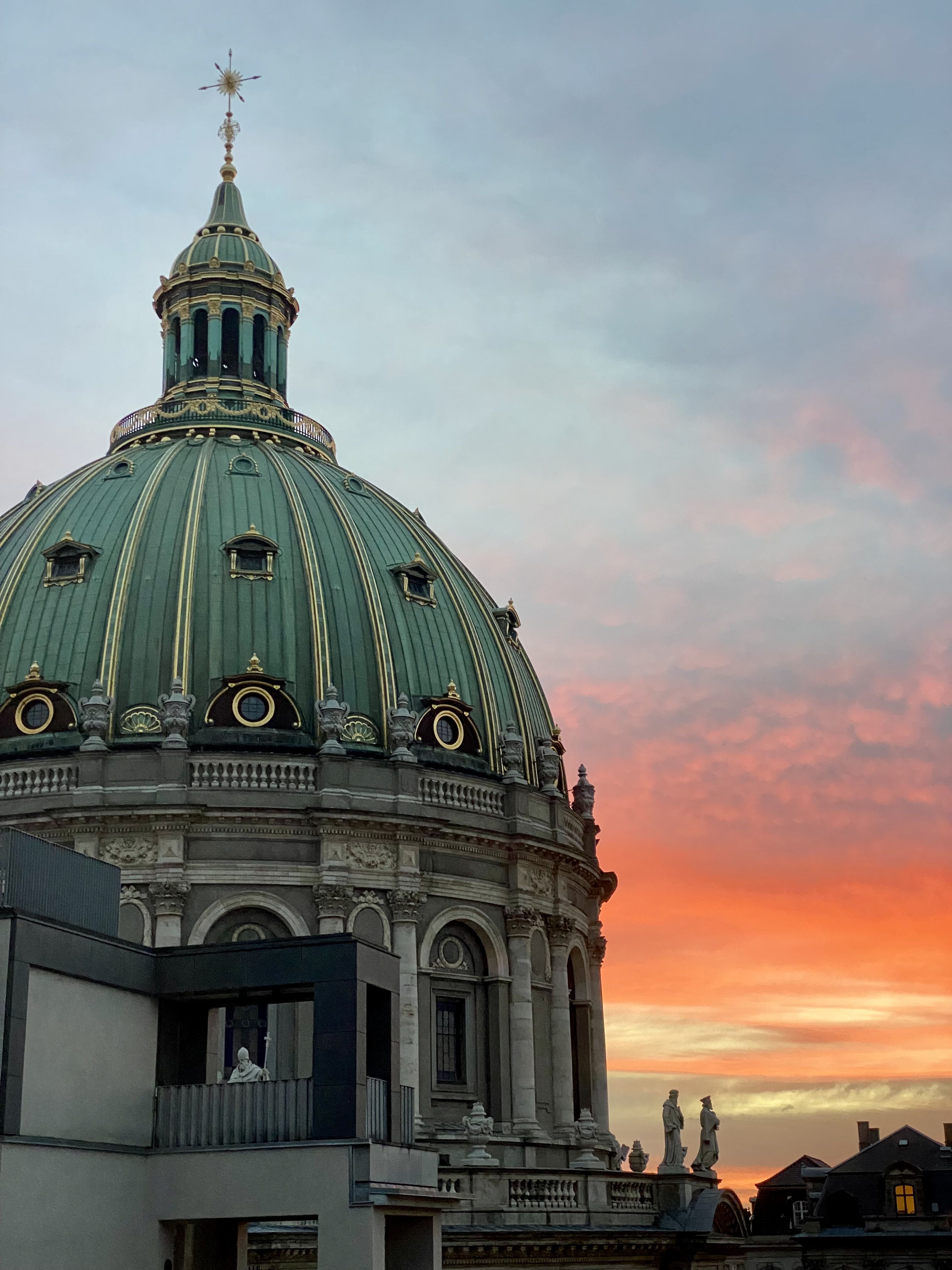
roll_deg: -0.2
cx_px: 476
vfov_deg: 36.8
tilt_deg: +19.1
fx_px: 1907
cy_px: 635
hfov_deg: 28.0
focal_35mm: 52
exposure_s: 1/60
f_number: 2
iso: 320
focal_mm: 6
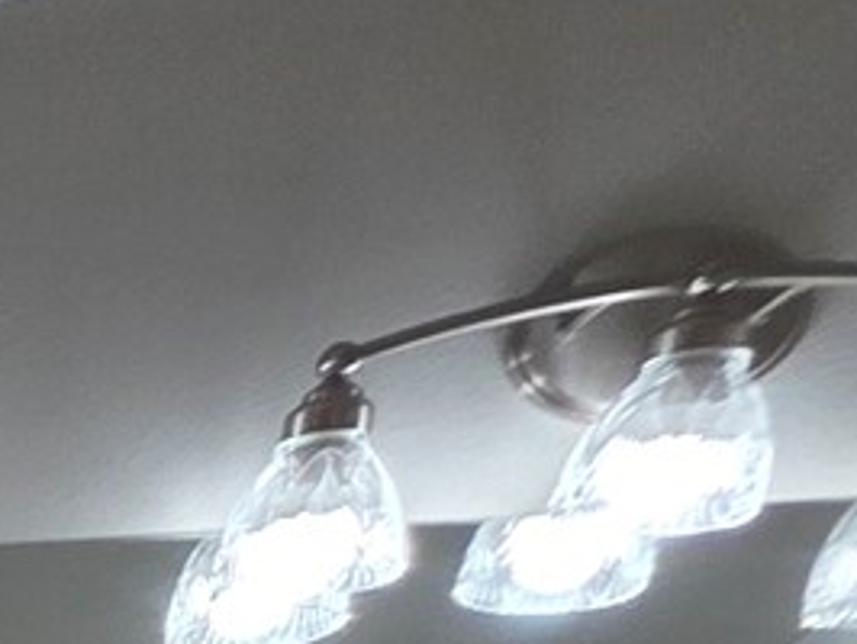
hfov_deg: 11.5
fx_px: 2478
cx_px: -1698
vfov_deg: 10.8
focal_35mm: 100
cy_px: 1852
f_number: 1.9
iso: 50
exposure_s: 1/120
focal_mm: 2.2
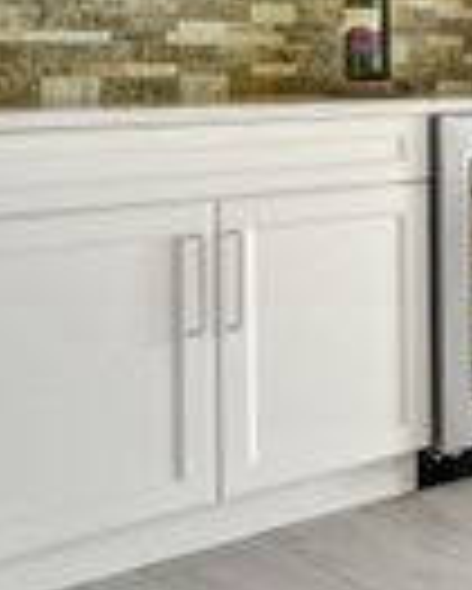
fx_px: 1186
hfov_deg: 14.8
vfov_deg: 26.8
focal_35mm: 68
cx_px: 1115
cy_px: 47
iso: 800
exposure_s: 1/2000
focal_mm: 19
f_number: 2.8
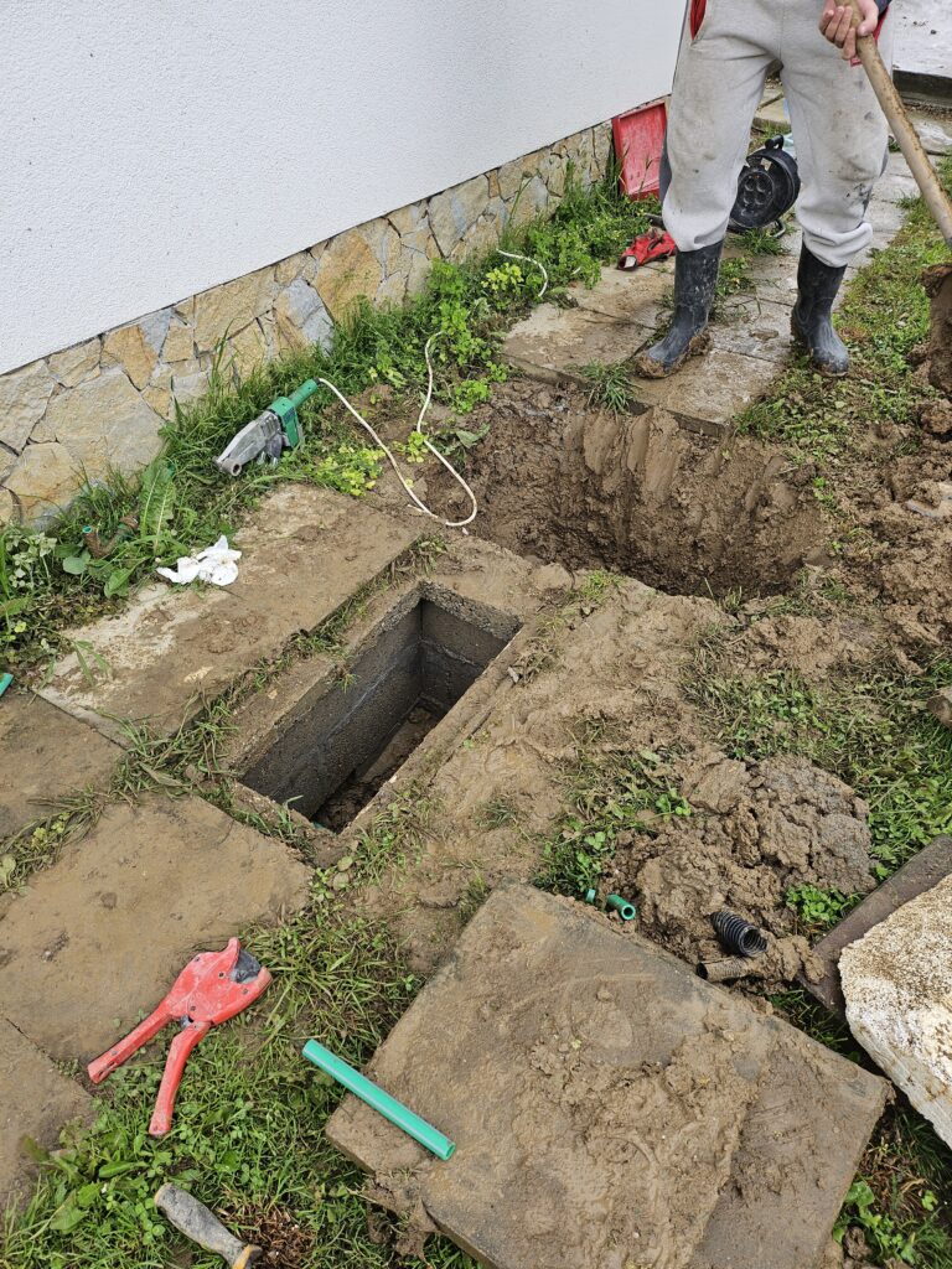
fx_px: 880
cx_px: 476
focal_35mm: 24
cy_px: 634
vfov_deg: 71.6
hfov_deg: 56.8
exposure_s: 1/196
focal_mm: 5
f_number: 1.8
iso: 50
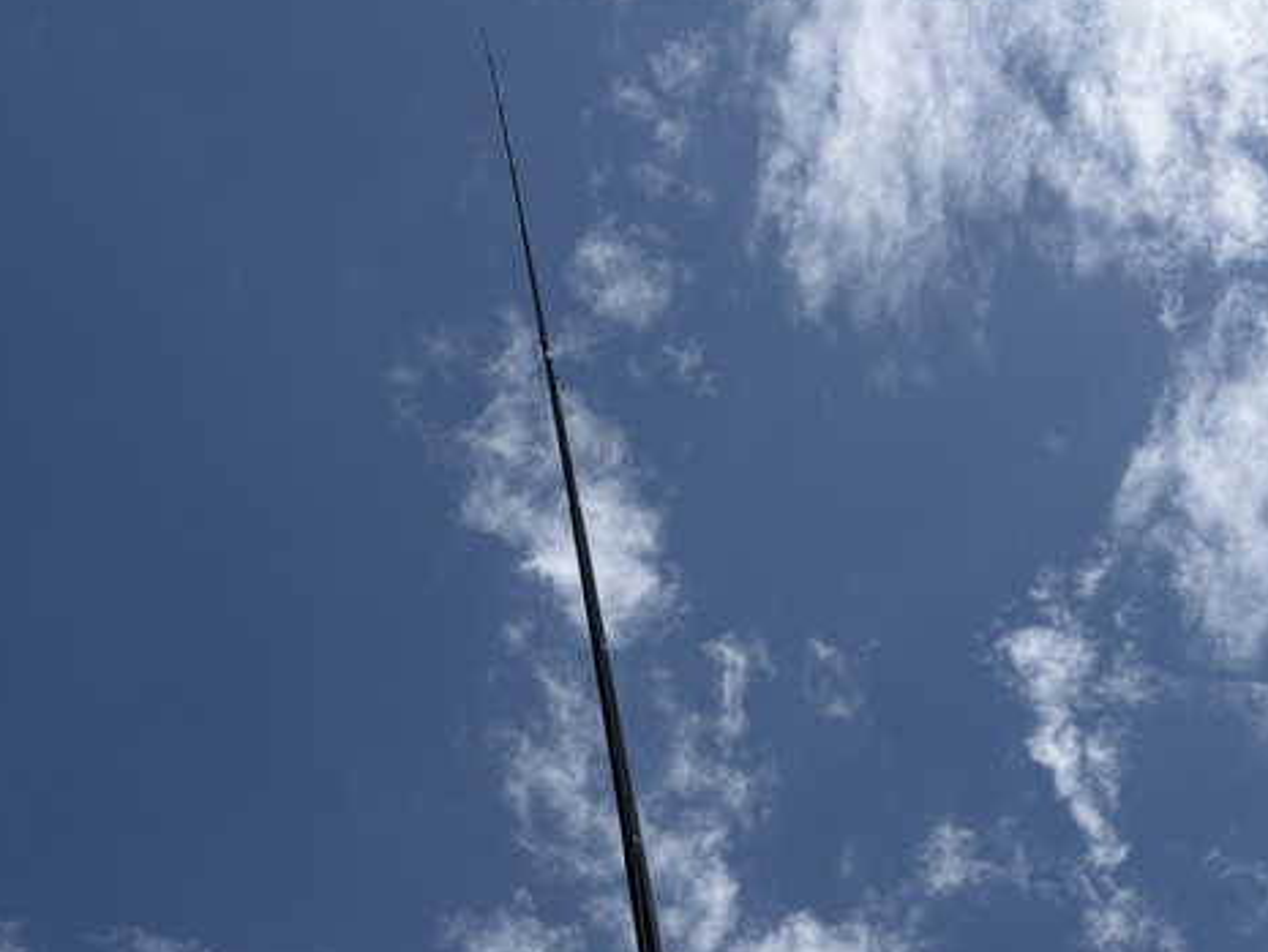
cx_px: 597
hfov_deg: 29.4
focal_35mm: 66
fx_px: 2418
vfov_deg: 22.2
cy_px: 616
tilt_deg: +73.8
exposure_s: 1/6536
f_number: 1.78
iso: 64
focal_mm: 6.76
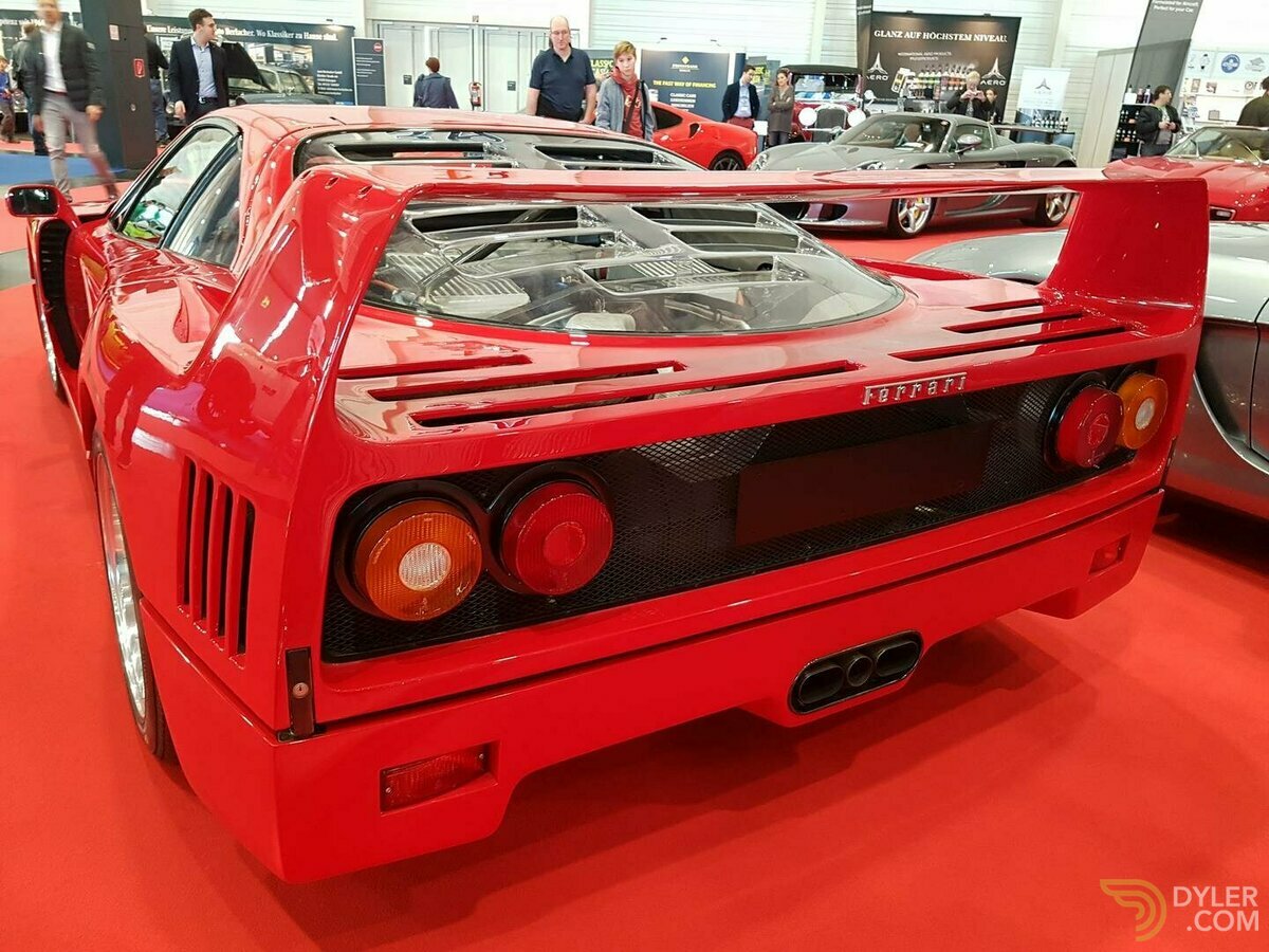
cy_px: 476
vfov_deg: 53.1
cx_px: 634
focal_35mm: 26
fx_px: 953
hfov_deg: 67.3
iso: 200
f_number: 1.7
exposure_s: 1/20
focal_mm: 4.2
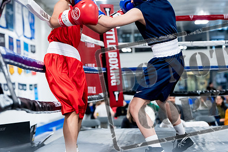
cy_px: 59
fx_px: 443
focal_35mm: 70
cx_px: 96
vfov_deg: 19.4
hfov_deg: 28.8
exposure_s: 1/800
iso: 4000
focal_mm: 50
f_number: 2.2
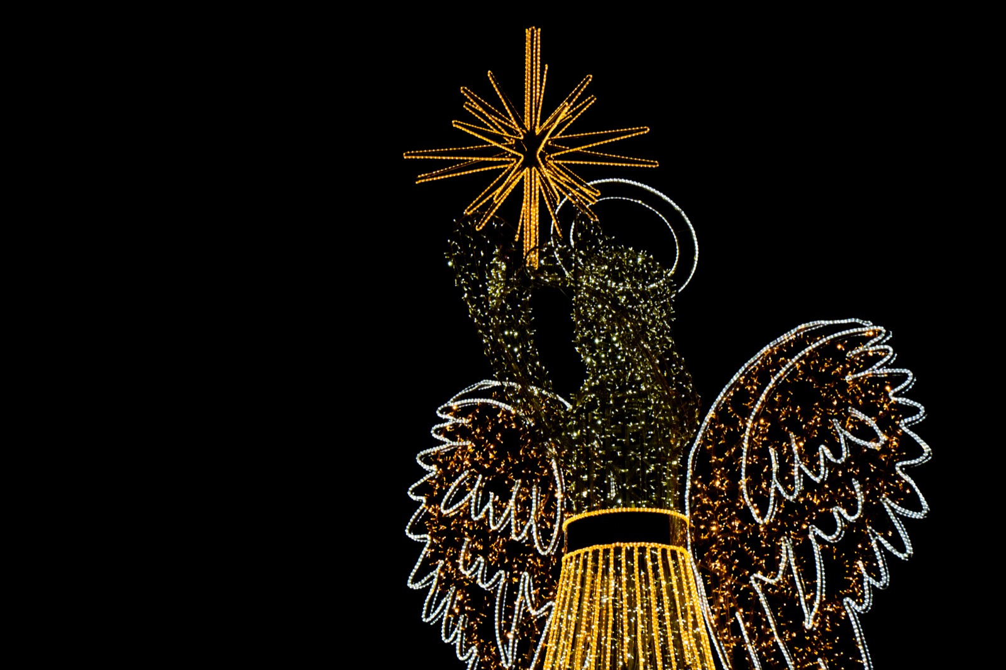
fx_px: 2933
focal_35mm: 105
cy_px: 335
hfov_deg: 19.5
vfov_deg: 13.0
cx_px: 503
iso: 1250
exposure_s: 1/1250
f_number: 4
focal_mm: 70
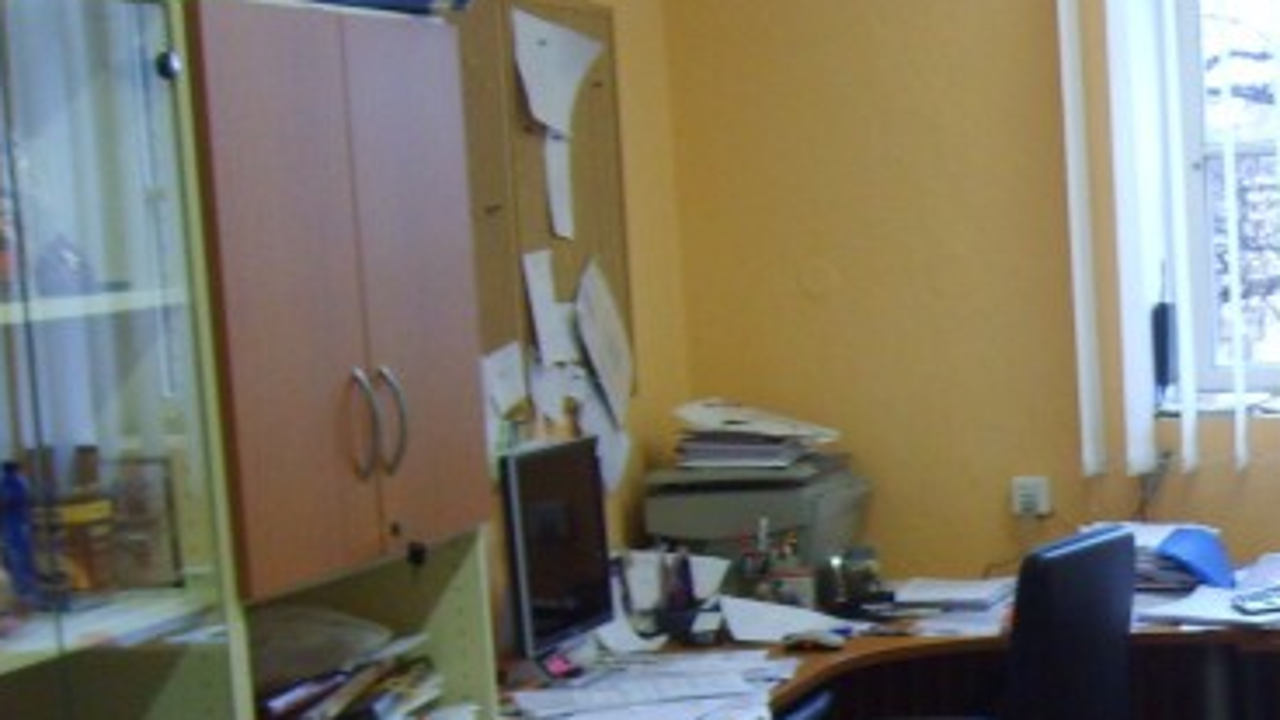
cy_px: 741
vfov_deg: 14.3
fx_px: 2817
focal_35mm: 83
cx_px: 1353
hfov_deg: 24.2
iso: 120
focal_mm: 5.8
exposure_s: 1/30
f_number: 2.8
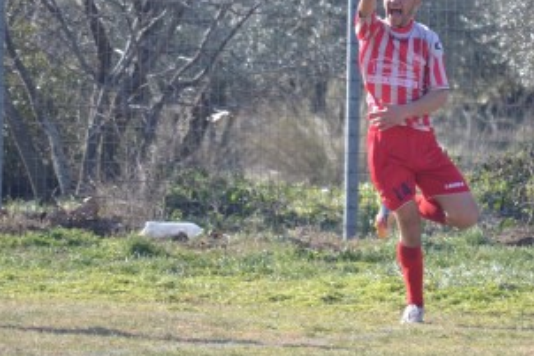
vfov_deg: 2.1
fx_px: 9725
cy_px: 89
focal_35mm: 656
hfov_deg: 3.1
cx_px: 325
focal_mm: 200
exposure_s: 1/640
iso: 400
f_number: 5.6
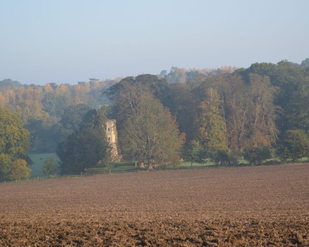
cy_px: 125
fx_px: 911
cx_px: 167
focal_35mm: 100
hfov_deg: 19.3
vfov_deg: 15.5
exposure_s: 1/125
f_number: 5.6
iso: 110
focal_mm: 55
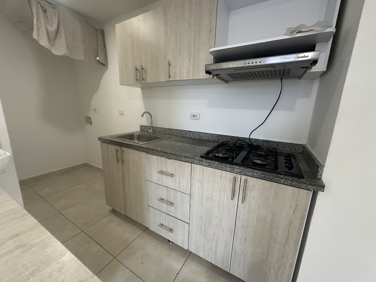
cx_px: 188
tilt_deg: -9.9
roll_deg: +0.1
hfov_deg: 102.1
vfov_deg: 85.7
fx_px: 152
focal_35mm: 14
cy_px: 141
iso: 500
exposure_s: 1/60
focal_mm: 2.22
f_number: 2.2
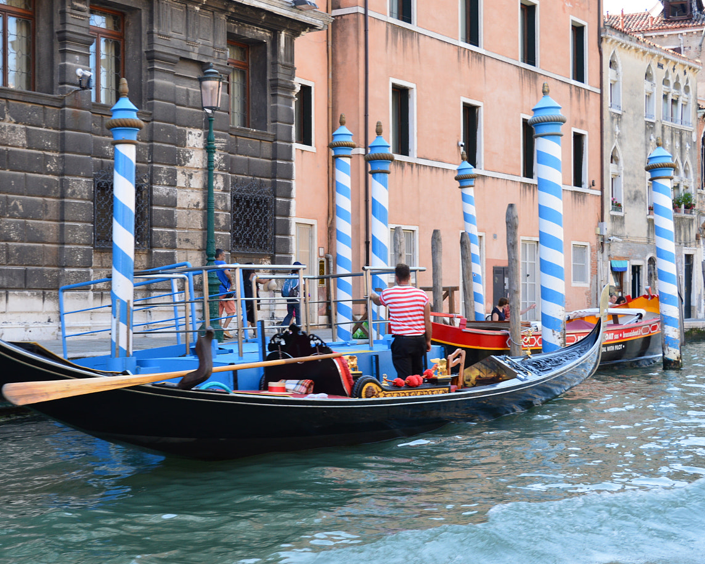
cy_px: 303
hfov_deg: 31.8
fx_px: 1231
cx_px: 271
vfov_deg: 25.8
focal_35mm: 59
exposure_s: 1/160
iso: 200
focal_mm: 30
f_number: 6.3
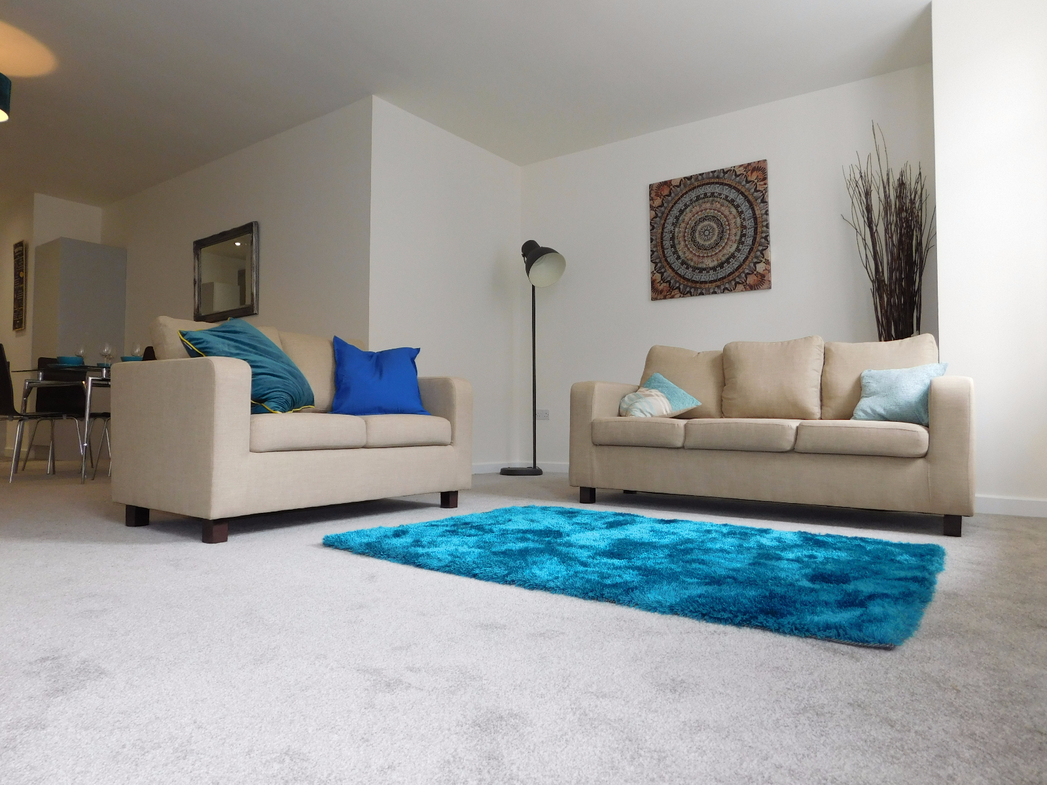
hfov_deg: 73.9
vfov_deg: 58.9
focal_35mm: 23
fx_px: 696
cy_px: 392
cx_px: 524
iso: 125
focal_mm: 4
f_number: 3
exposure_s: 1/30
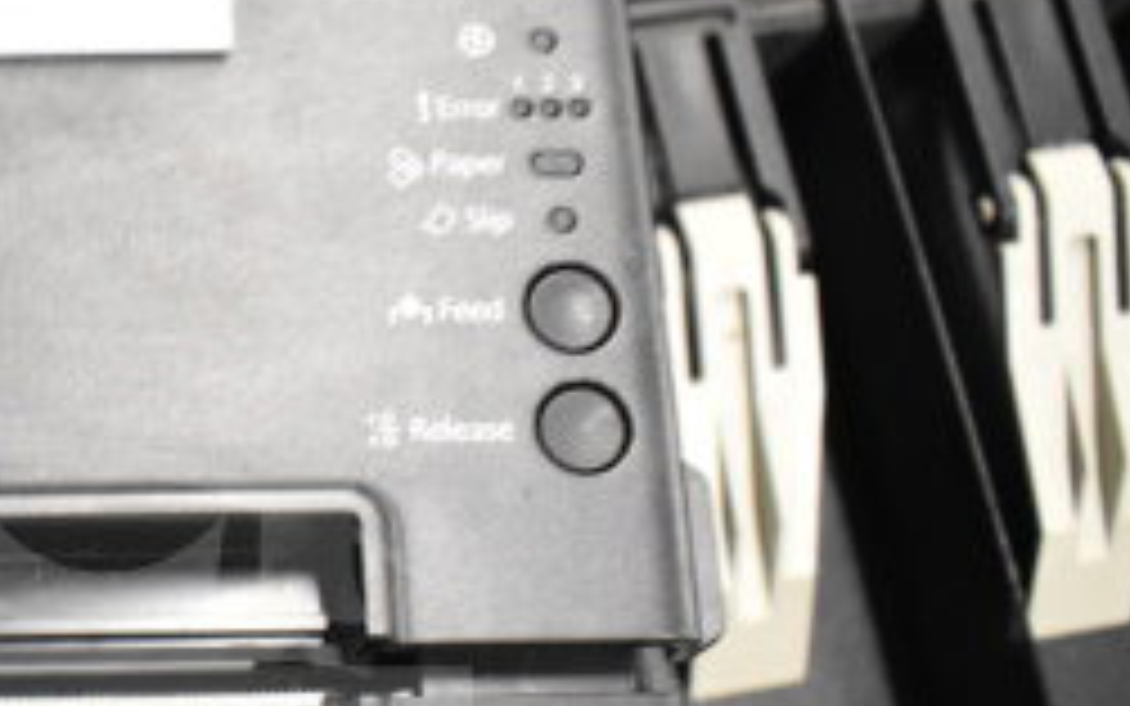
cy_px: 524
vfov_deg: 19.3
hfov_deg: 28.5
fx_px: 2064
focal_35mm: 67
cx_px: -36
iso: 2200
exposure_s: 1/30
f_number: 3.5
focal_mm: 18
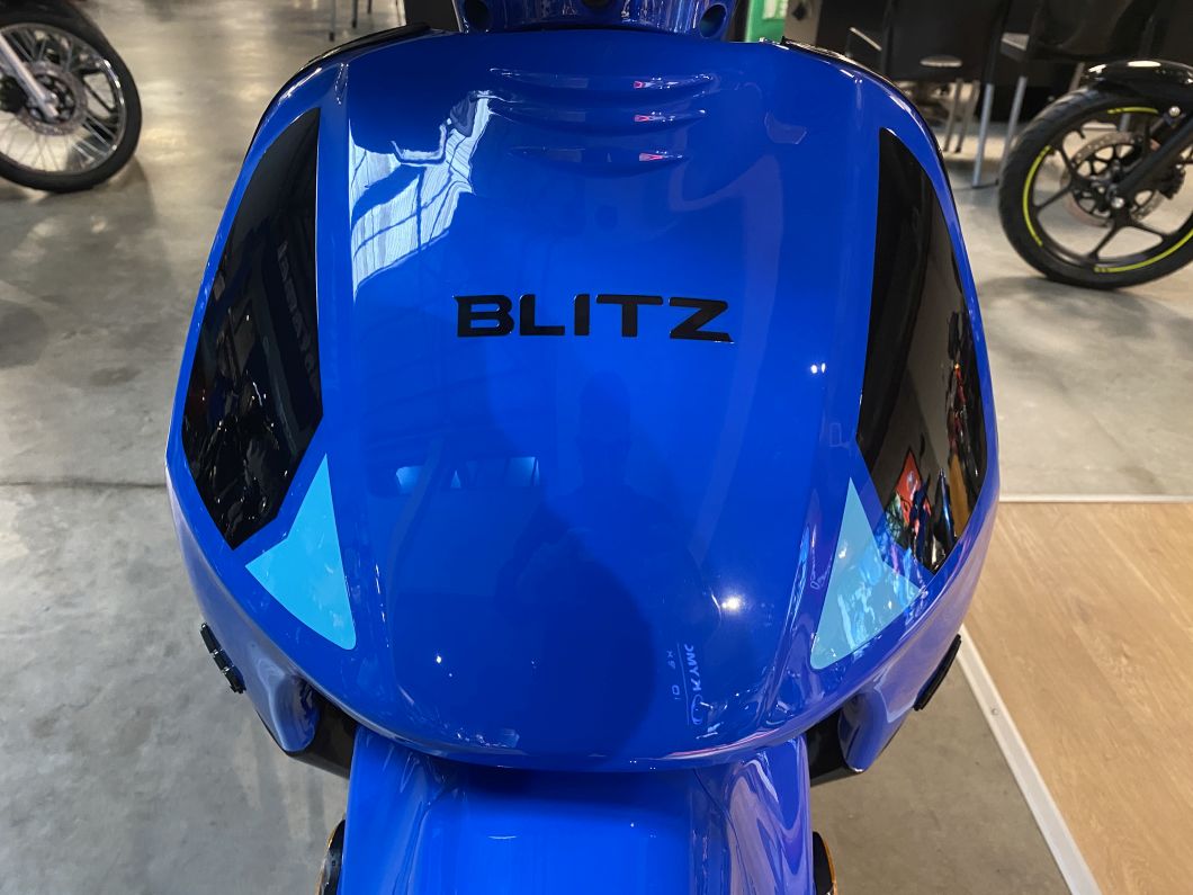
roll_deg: -2.6
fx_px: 896
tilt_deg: -32.7
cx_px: 596
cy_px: 448
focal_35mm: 26
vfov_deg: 53.1
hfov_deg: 67.3
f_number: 1.8
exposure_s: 1/50
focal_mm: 4.25
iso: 500
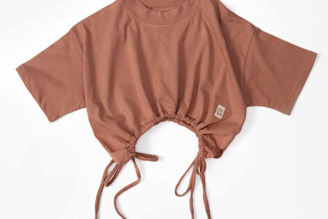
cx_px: 164
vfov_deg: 17.9
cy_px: 86
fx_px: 692
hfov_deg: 26.7
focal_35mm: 76
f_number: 7.1
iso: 200
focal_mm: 50
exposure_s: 1/200
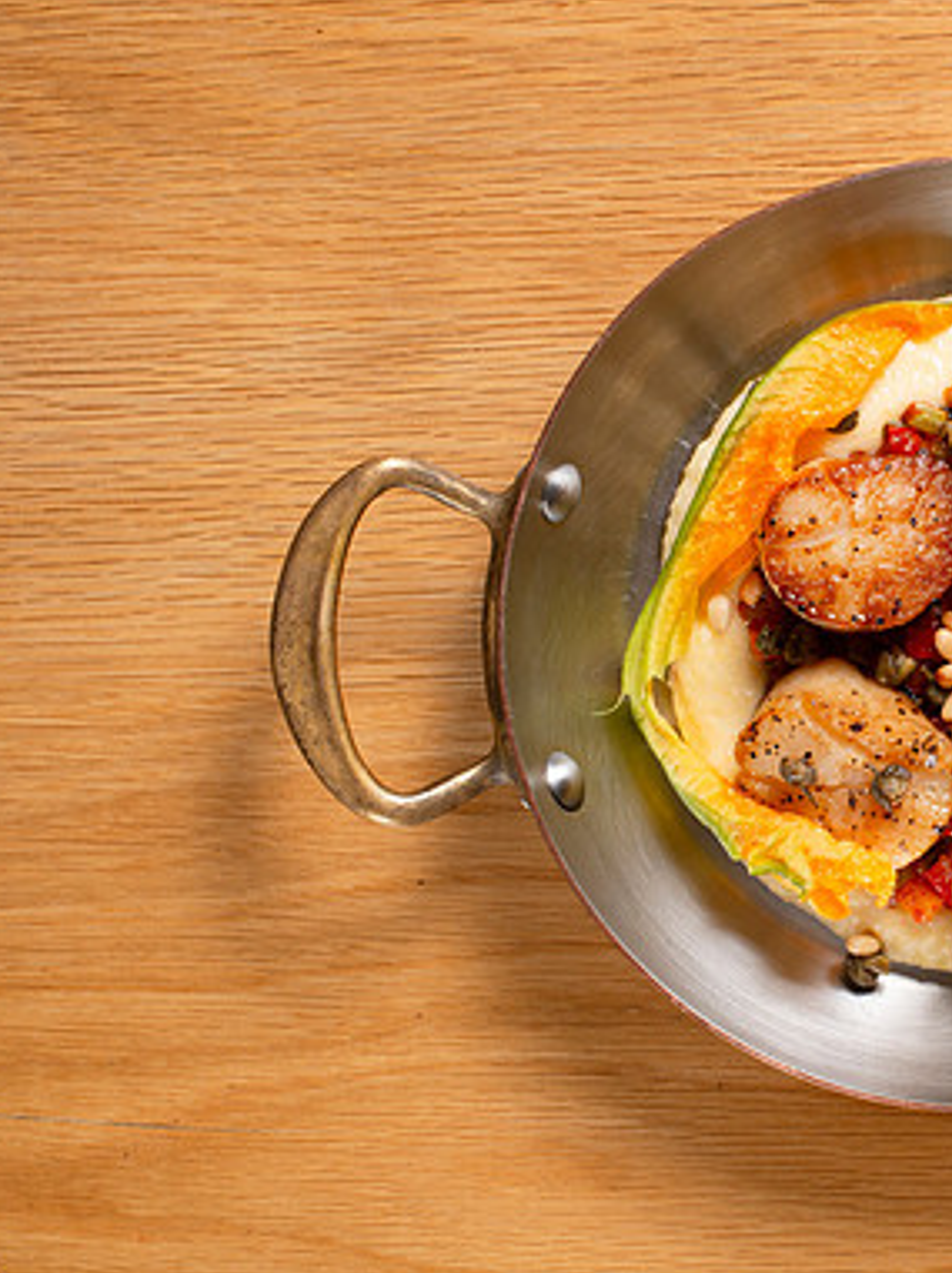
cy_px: 629
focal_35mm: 80
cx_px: 949
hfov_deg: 18.0
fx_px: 2938
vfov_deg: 24.4
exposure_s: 1/200
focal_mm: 50
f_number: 9
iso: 200
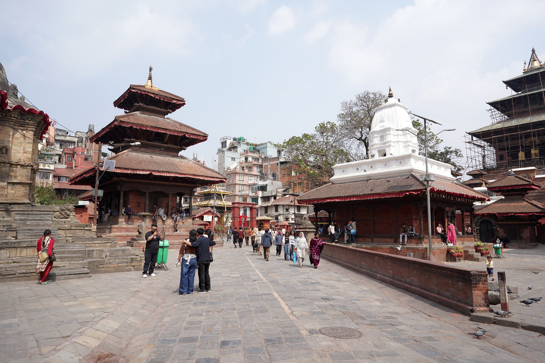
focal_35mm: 24
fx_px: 363
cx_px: 272
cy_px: 182
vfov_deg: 53.1
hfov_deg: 73.7
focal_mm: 24
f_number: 10
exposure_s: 1/125
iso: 100
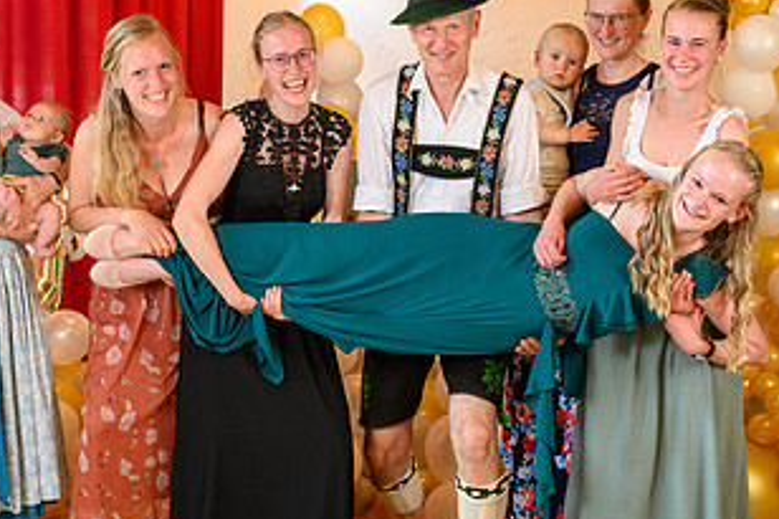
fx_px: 1427
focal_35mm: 66
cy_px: 235
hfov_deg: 30.5
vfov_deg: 20.6
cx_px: 369
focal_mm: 35
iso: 1250
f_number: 3.5
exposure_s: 1/100
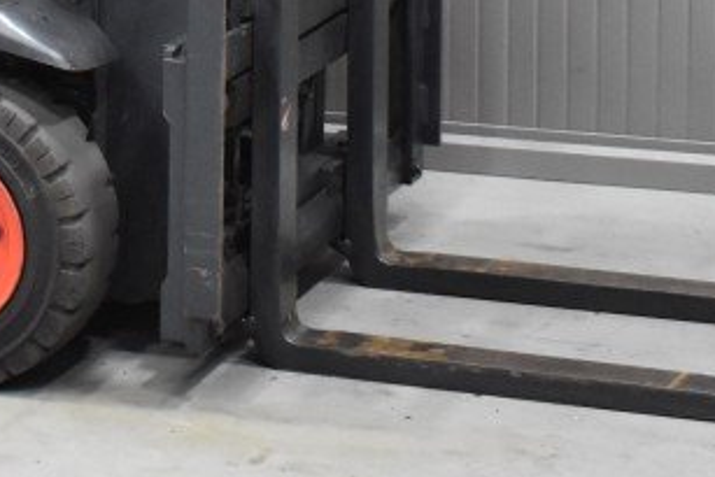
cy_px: -414
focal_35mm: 170
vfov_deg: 7.8
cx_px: -168
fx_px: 3377
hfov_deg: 11.8
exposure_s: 1/50
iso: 1600
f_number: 4.5
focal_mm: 29
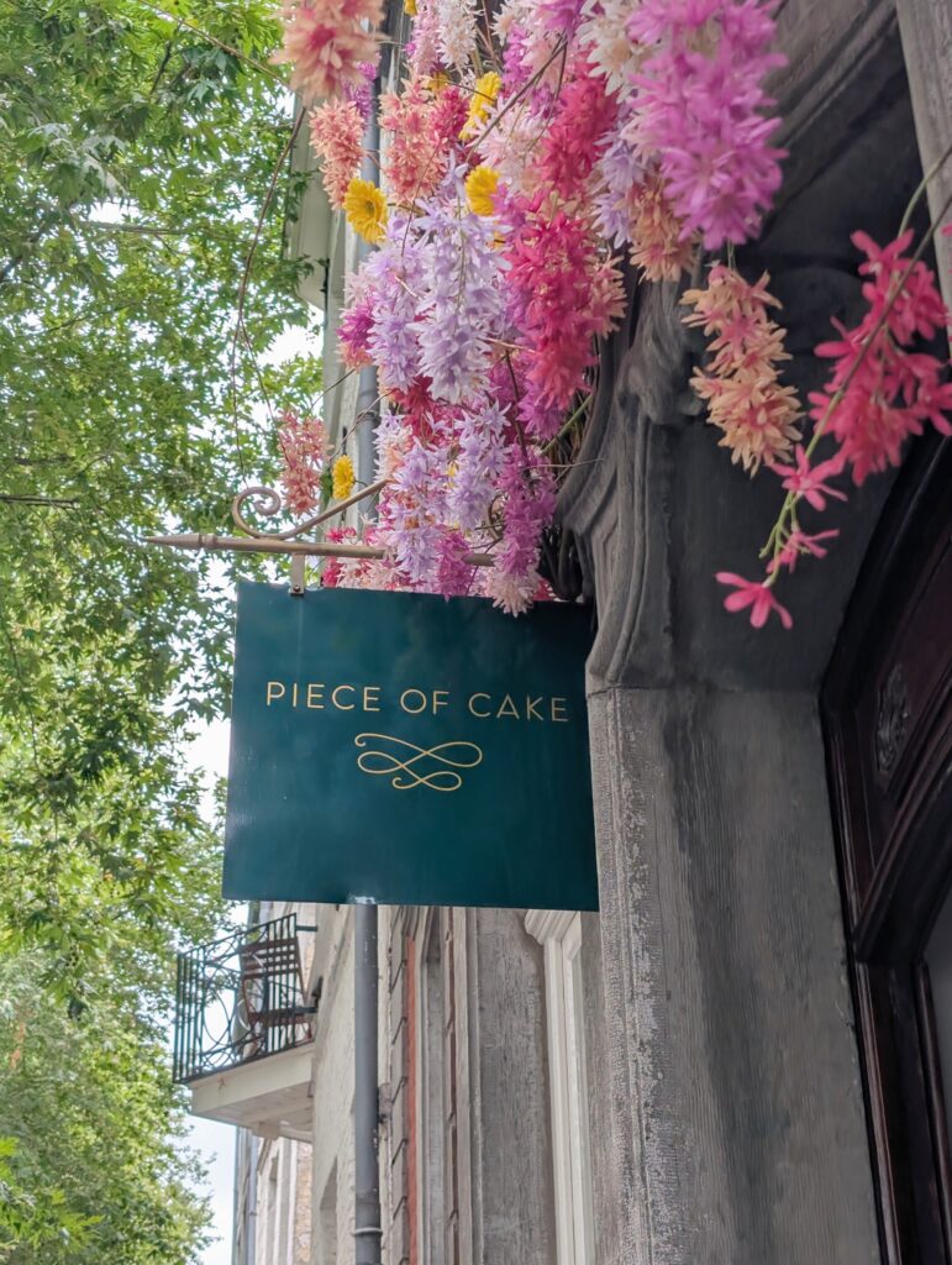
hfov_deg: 29.7
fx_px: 1792
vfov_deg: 38.9
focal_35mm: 49
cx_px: 476
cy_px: 632
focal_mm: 6.9
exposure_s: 1/424
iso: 24
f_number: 1.68
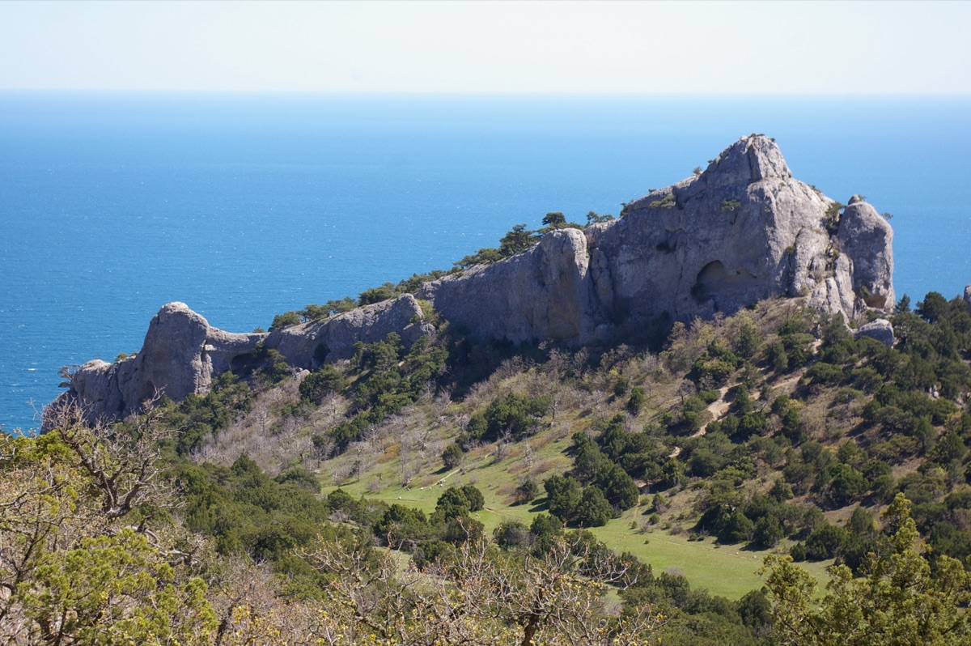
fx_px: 2223
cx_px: 486
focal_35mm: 82
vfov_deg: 16.5
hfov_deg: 24.6
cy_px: 323
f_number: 8
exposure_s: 1/250
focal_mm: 55
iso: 200
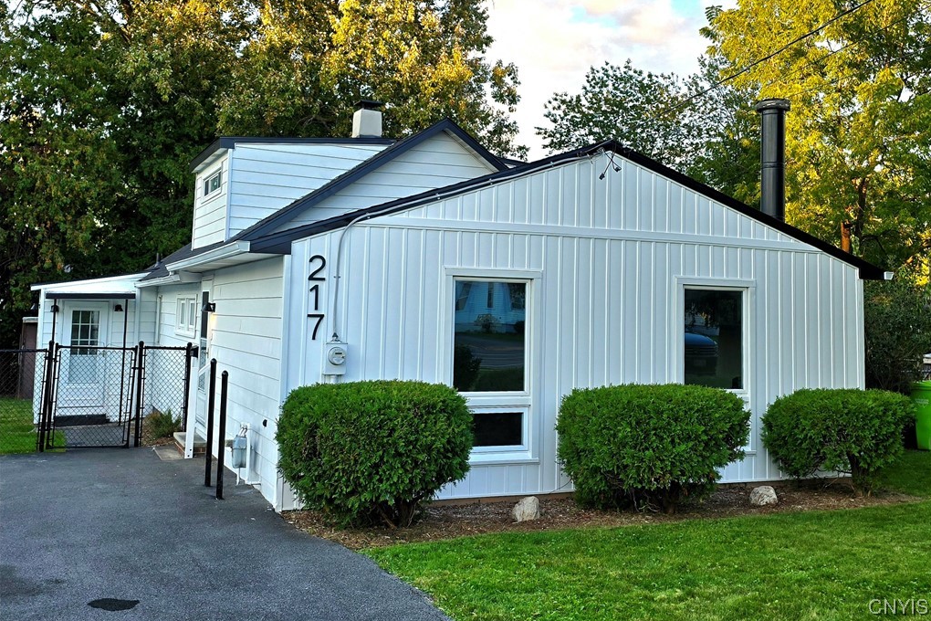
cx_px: 466
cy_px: 276
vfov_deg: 53.0
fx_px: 621
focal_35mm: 24
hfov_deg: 73.7
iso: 25
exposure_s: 1/182
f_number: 1.7
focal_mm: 6.3
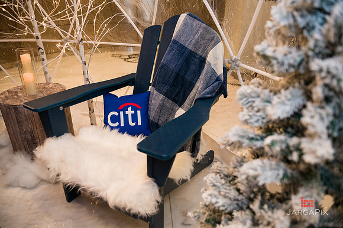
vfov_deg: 53.1
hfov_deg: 73.8
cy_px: 114
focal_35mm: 24
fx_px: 229
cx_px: 172
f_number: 3.2
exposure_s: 1/200
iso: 400
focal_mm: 24
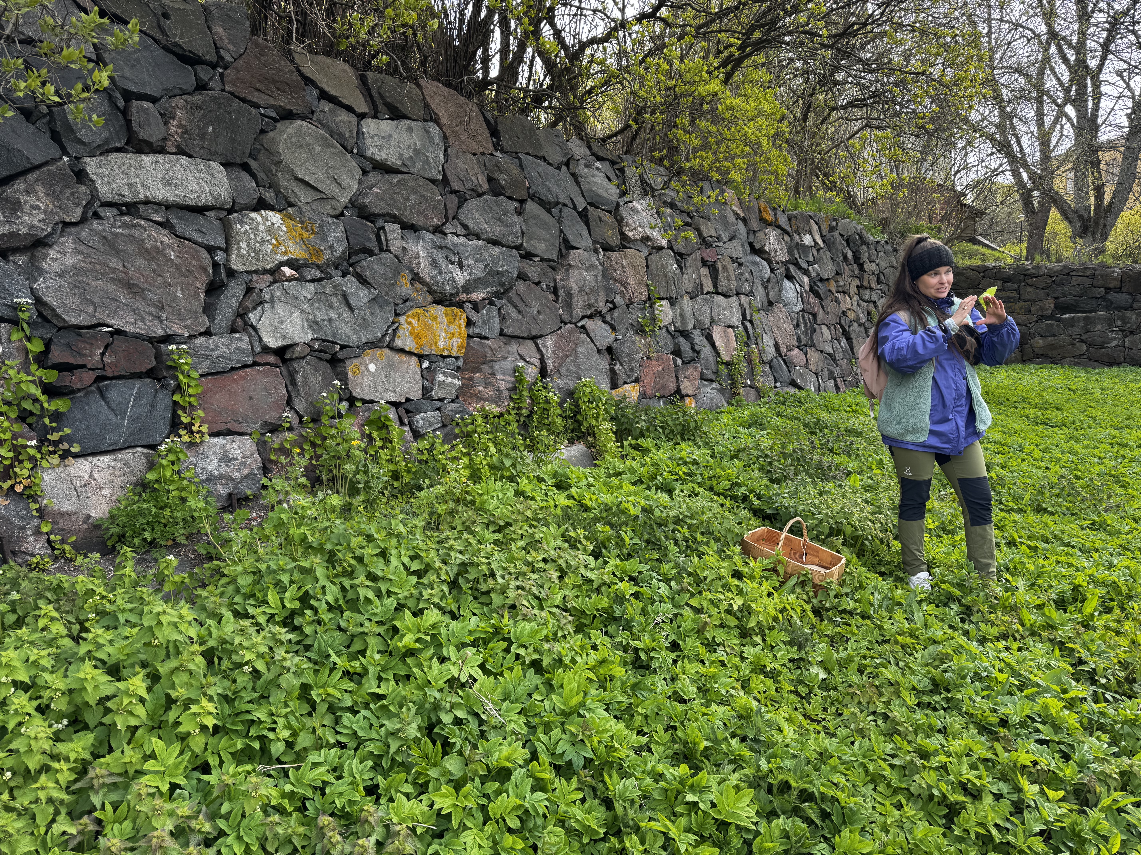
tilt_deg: -5.9
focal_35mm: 24
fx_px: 791
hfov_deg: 71.6
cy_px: 428
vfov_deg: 56.8
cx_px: 570
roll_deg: +2.0
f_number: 1.78
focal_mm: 6.76
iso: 80
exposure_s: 1/558
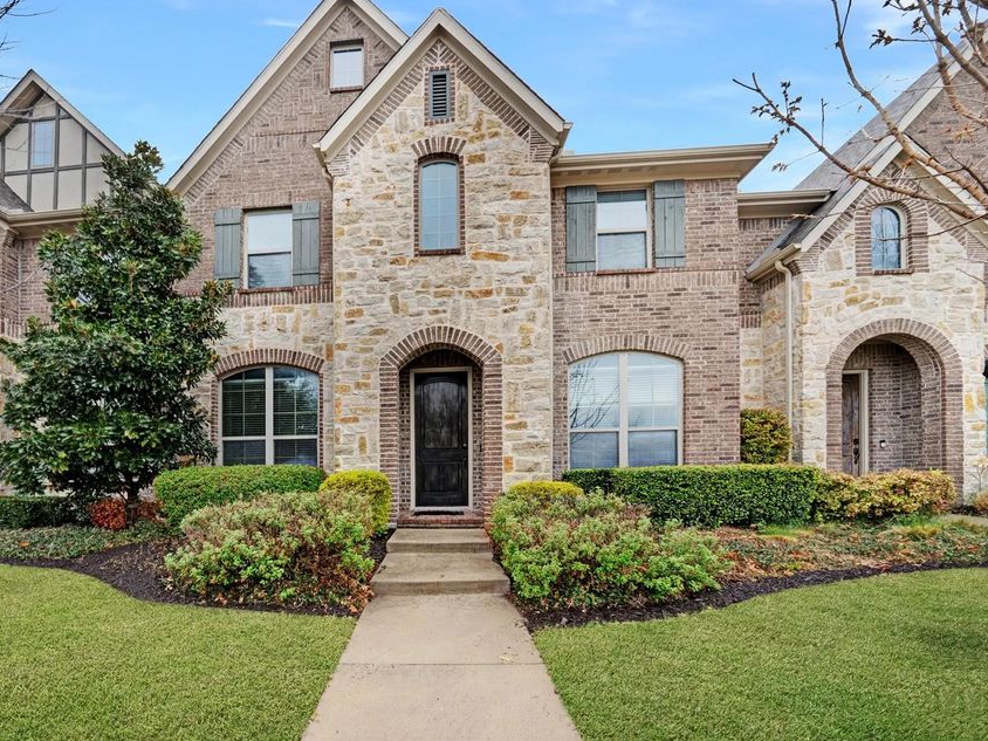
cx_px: 407
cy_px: 342
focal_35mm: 14
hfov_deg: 101.0
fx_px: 400
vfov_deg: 85.5
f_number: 9
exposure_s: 1/100
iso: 500
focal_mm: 12
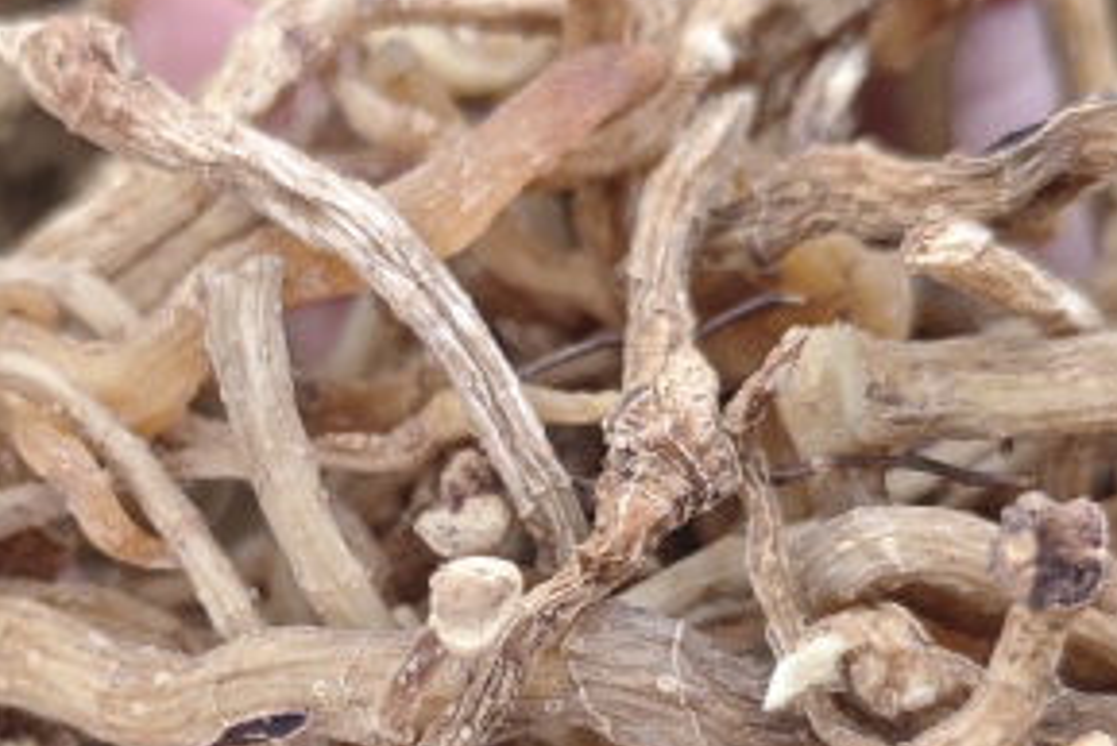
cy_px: 572
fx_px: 2142
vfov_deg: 19.6
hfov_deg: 29.1
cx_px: 398
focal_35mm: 69
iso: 400
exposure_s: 1/50
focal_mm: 5.84
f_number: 1.6
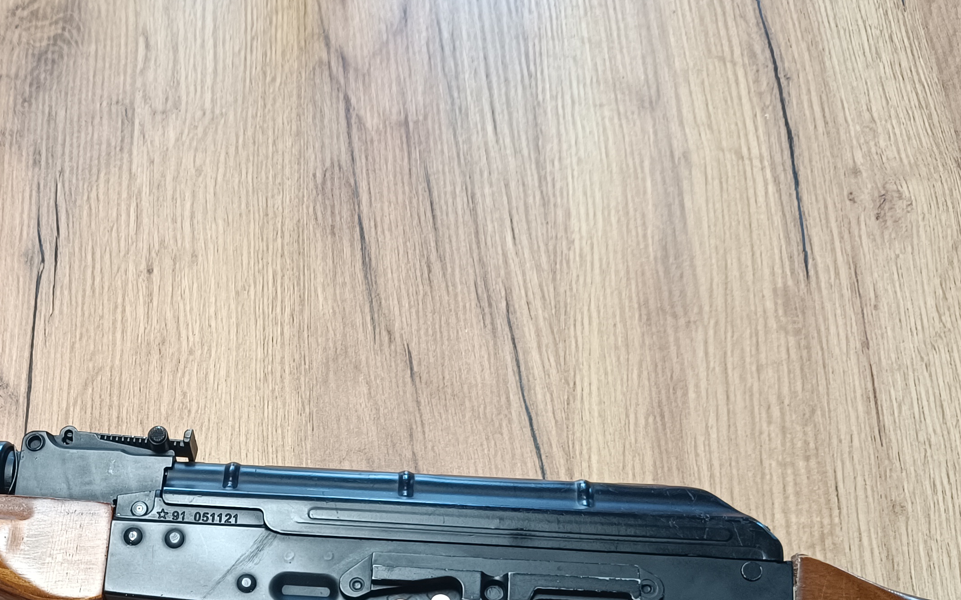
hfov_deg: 39.1
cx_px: 166
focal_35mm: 49
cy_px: 680
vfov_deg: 24.4
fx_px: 1283
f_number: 1.88
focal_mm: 5.59
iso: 479
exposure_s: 1/101
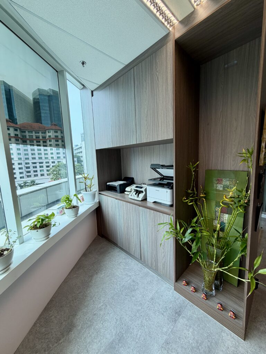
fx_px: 143
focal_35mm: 14
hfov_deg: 85.7
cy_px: 177
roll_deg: +1.8
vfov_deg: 102.1
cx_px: 133
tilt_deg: -9.3
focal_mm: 2.22
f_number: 2.2
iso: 32
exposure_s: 1/100
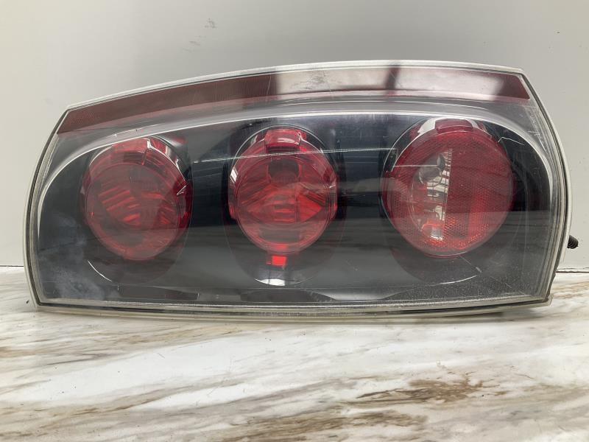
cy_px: 221
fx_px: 493
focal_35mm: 29
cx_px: 294
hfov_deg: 61.7
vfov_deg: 48.2
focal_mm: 3
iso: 25
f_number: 1.8
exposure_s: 1/121
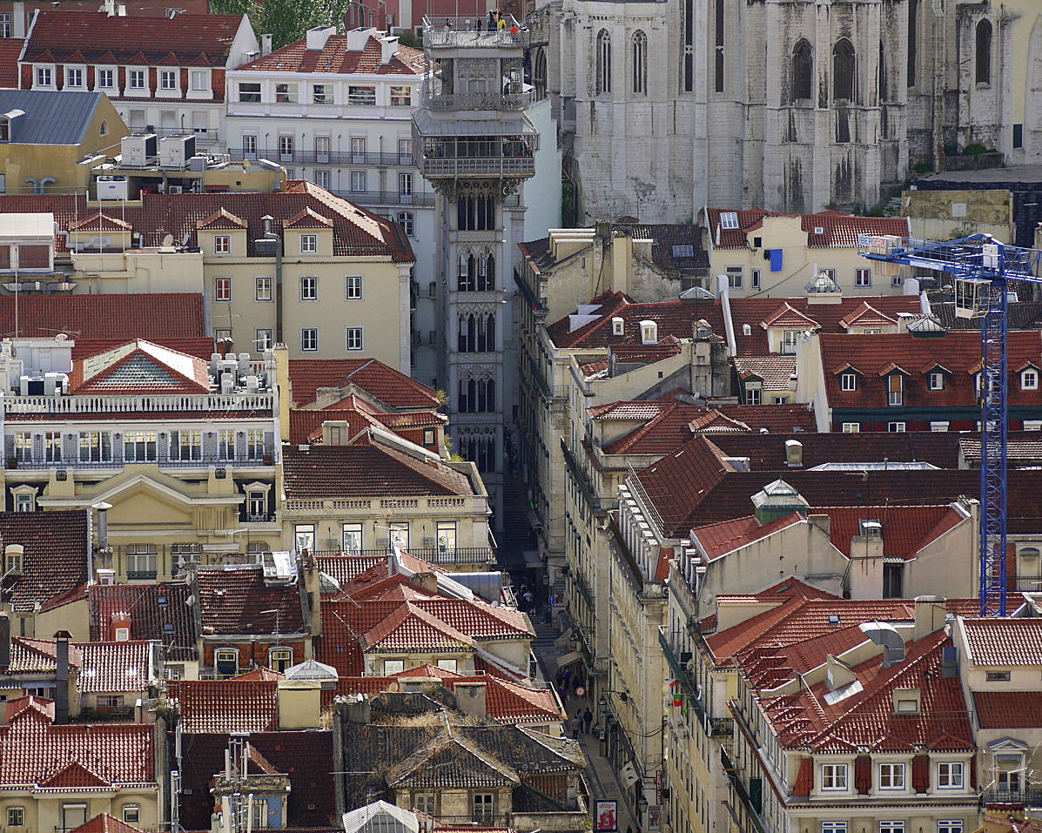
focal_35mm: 190
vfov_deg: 8.1
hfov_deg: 10.2
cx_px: 489
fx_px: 5858
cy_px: 416
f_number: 6.3
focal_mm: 91
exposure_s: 1/500
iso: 100
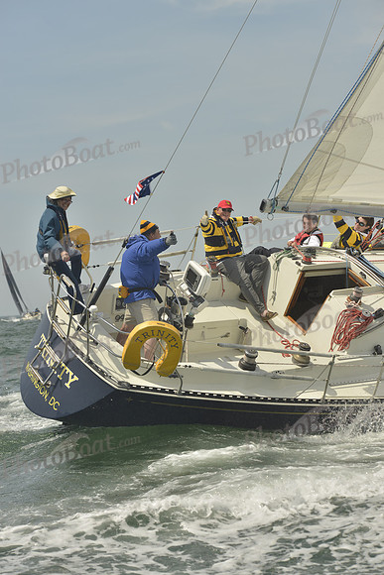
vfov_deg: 23.6
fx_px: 1375
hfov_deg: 15.9
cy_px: 288
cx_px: 192
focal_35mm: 86
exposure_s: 1/1250
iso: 200
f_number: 7.1
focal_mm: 86
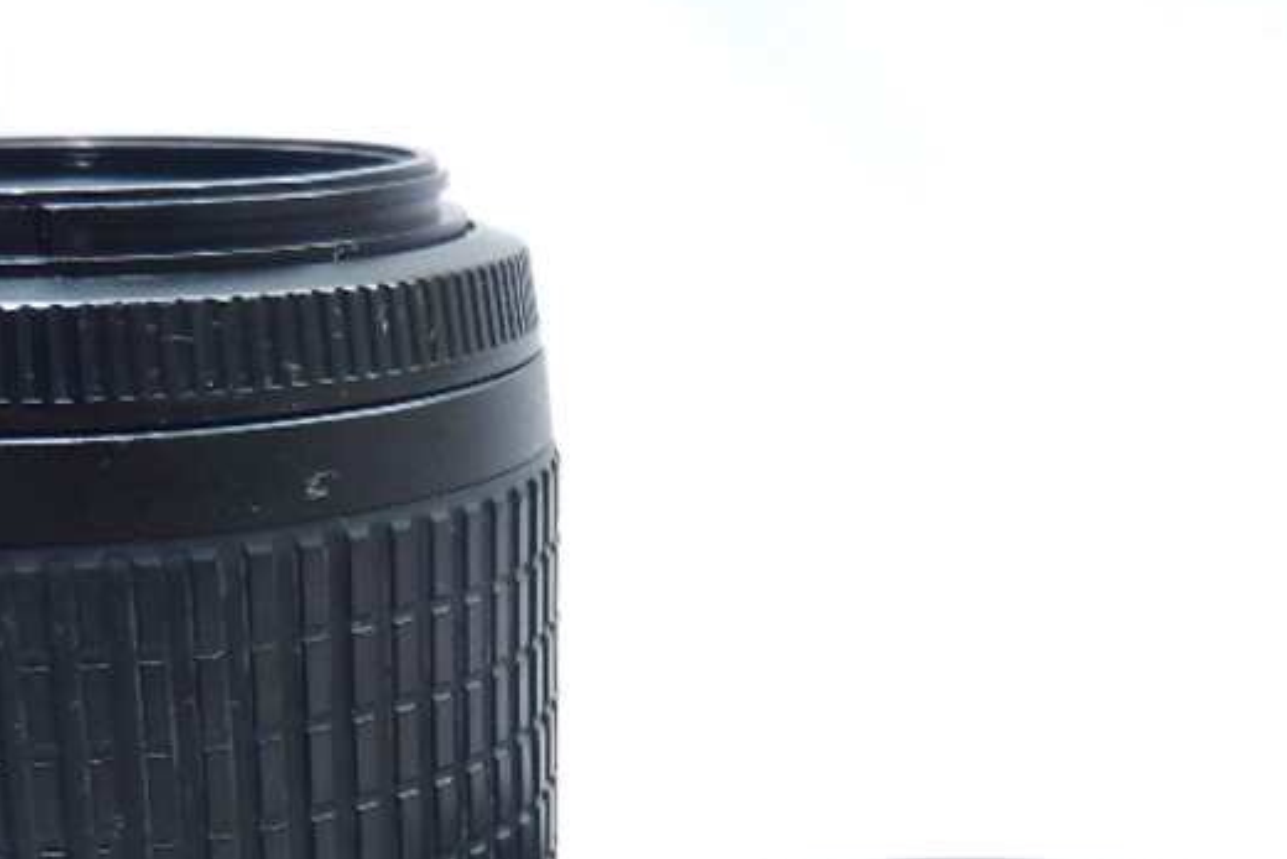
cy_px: 844
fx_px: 2145
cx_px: 470
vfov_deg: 21.9
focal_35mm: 60
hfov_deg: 33.2
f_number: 3.5
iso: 180
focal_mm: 4.5
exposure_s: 1/30
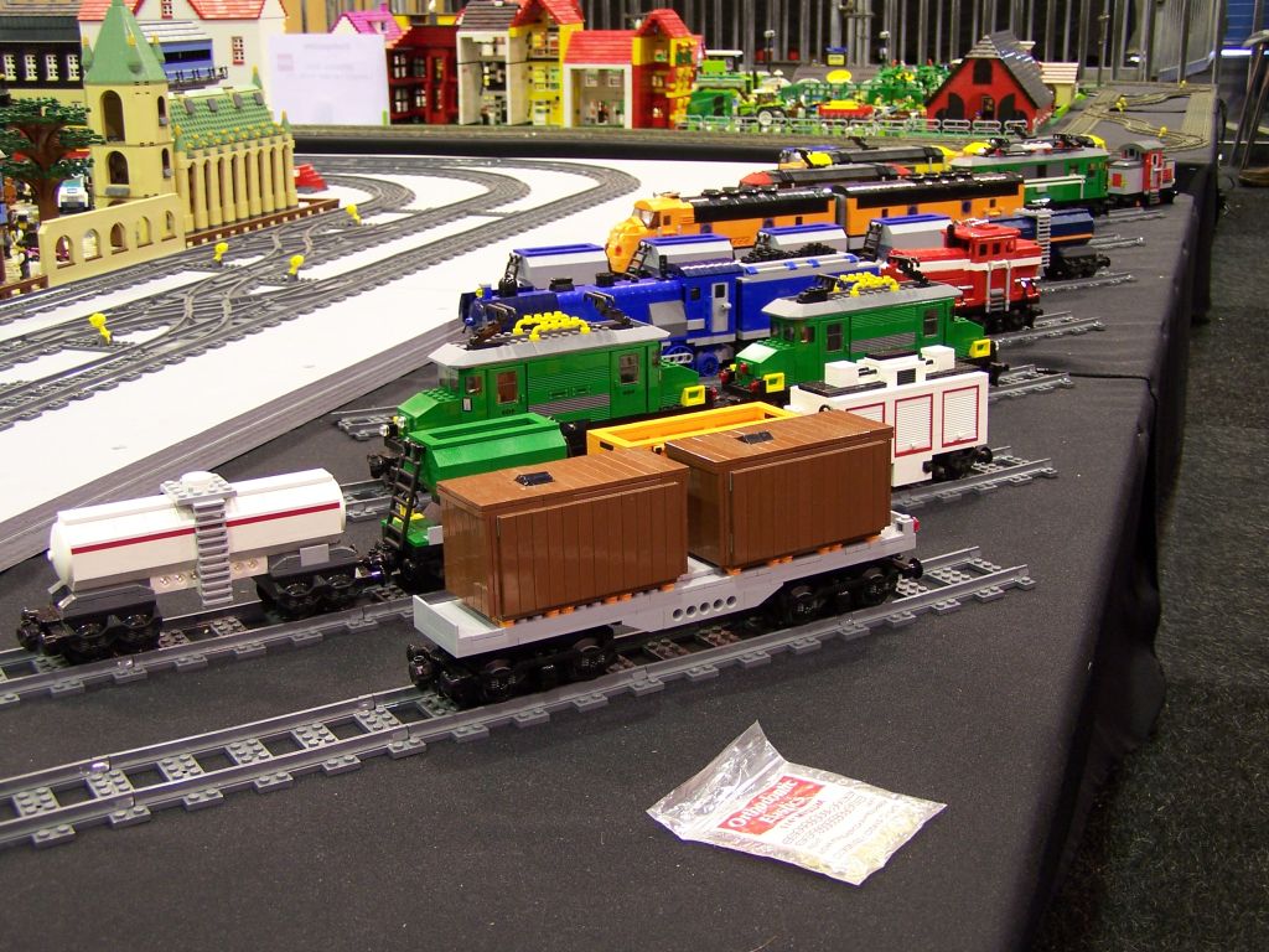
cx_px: 634
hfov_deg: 39.7
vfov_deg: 30.3
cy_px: 476
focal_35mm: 48
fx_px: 1760
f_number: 3
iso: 80
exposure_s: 1/2
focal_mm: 8
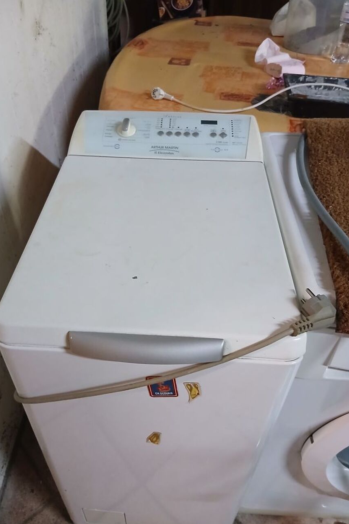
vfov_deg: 65.5
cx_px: 149
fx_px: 407
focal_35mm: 28
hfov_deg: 46.3
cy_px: 271
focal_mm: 3.98
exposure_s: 1/20
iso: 640
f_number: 1.8
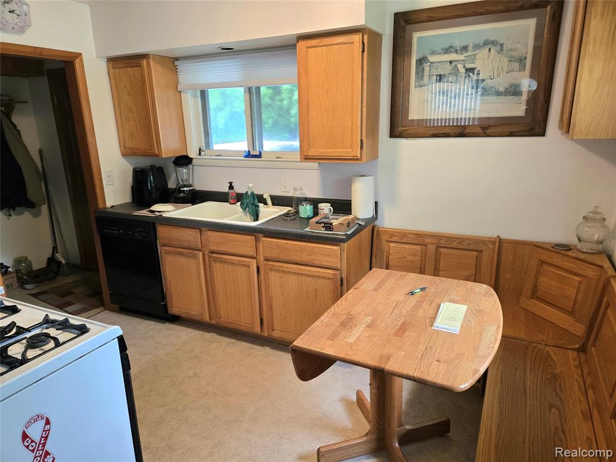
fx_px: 409
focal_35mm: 23
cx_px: 308
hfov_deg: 73.9
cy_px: 231
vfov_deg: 58.9
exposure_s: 1/120
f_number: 1.8
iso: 320
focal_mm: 5.4
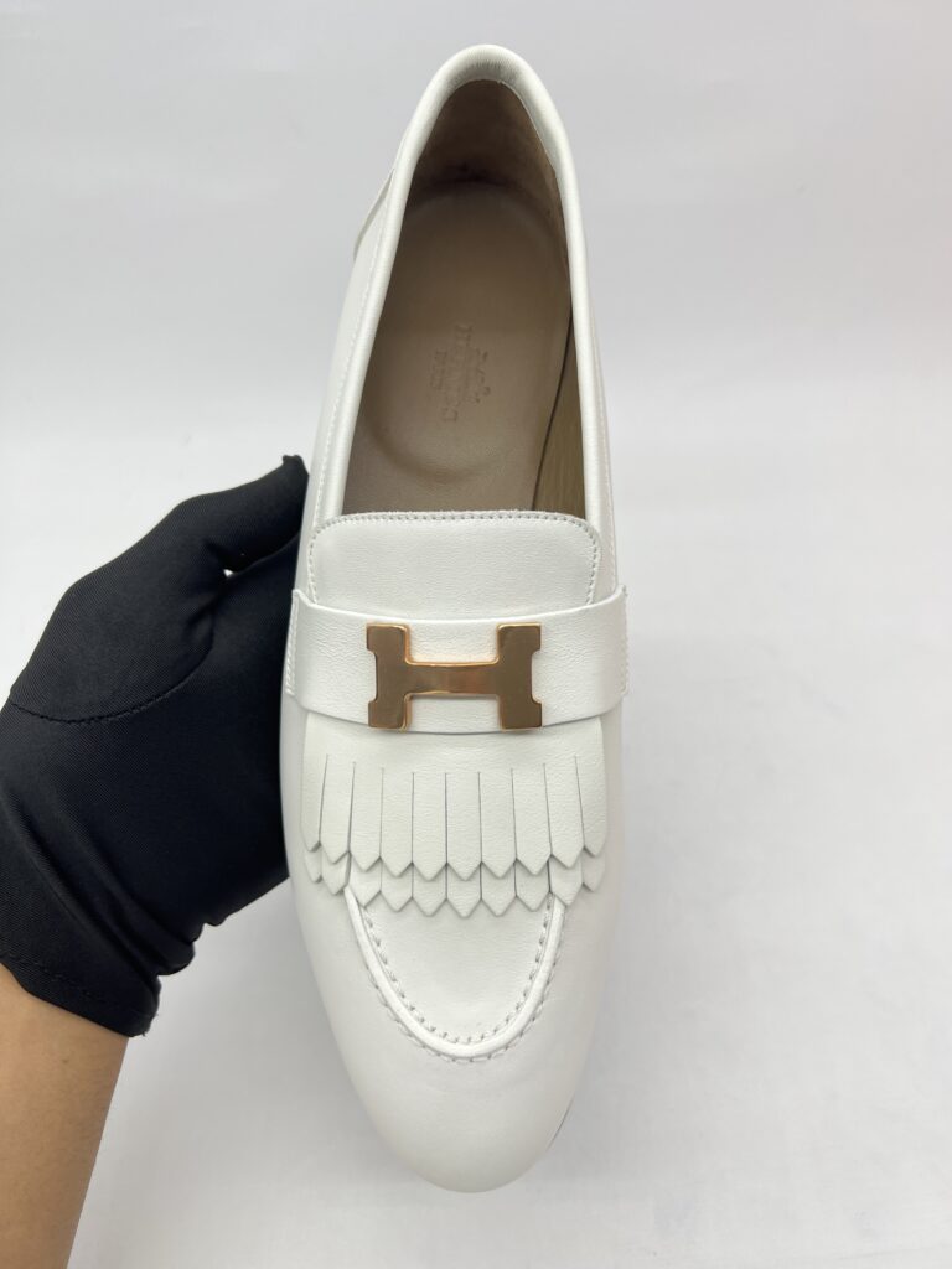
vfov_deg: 67.3
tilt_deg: -45.6
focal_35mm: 26
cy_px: 634
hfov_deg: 53.1
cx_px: 476
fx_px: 953
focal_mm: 5.7
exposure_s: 1/123
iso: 32
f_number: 1.5
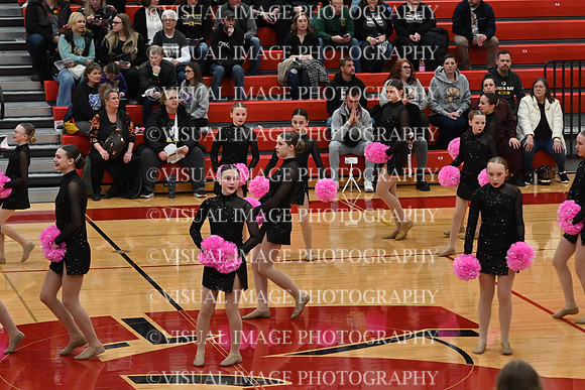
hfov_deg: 14.4
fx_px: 2308
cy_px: 195
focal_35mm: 142
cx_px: 292
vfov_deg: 9.7
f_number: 4
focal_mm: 95
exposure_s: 1/400
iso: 6400
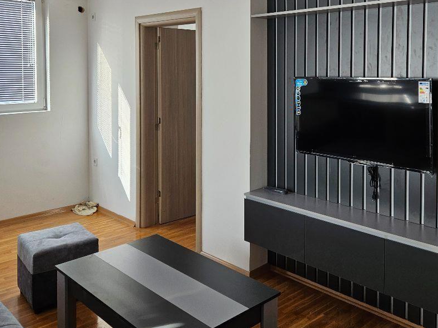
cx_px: 250
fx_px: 443
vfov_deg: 39.5
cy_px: 79
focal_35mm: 35
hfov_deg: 52.5
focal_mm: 5.4
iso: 100
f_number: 1.8
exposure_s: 1/180
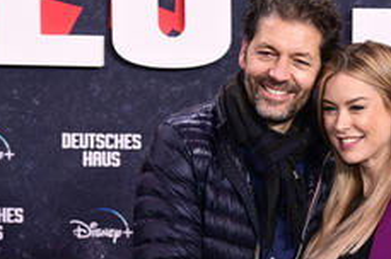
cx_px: 312
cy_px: 218
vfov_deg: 10.5
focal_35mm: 130
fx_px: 1410
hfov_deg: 15.7
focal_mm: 66
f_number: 6.3
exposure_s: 1/200
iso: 1600
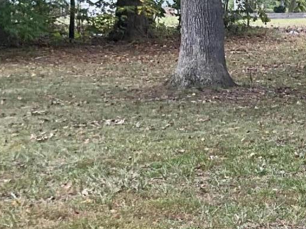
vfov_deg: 13.2
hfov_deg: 16.2
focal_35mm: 112
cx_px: 441
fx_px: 990
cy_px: 139
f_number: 1.8
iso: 32
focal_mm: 3
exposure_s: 1/143
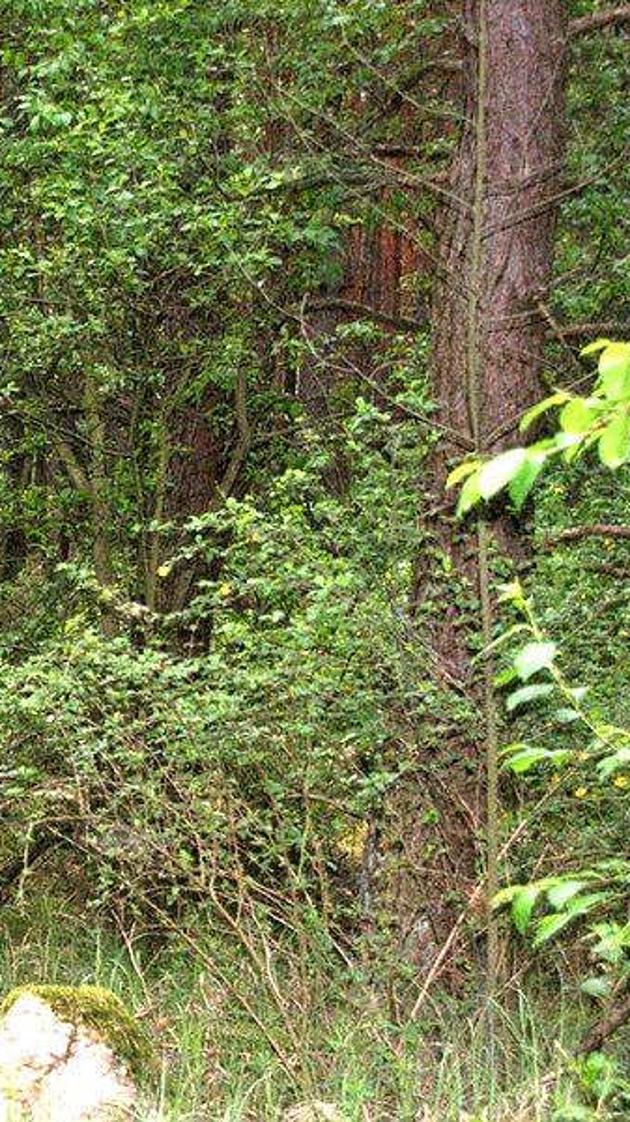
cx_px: -185
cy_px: 561
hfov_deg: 10.1
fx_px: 3508
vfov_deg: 18.2
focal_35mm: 118
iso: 400
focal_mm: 50
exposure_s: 1/80
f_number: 5.6
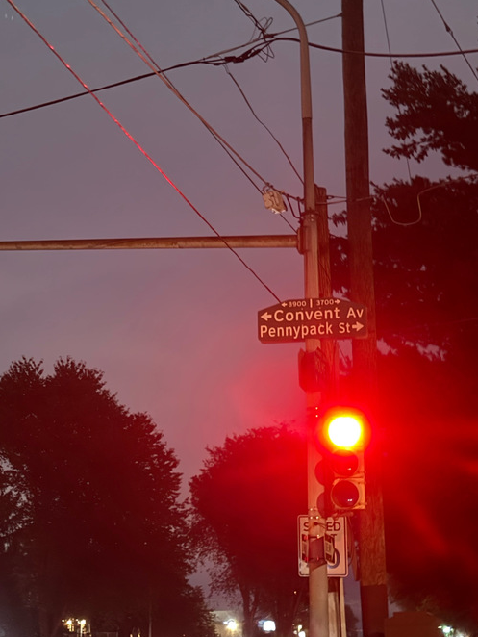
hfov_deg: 16.9
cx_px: 124
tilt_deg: +11.1
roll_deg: -0.2
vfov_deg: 22.5
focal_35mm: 87
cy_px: 318
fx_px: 1601
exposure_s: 1/5
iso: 400
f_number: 1.78
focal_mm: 6.76
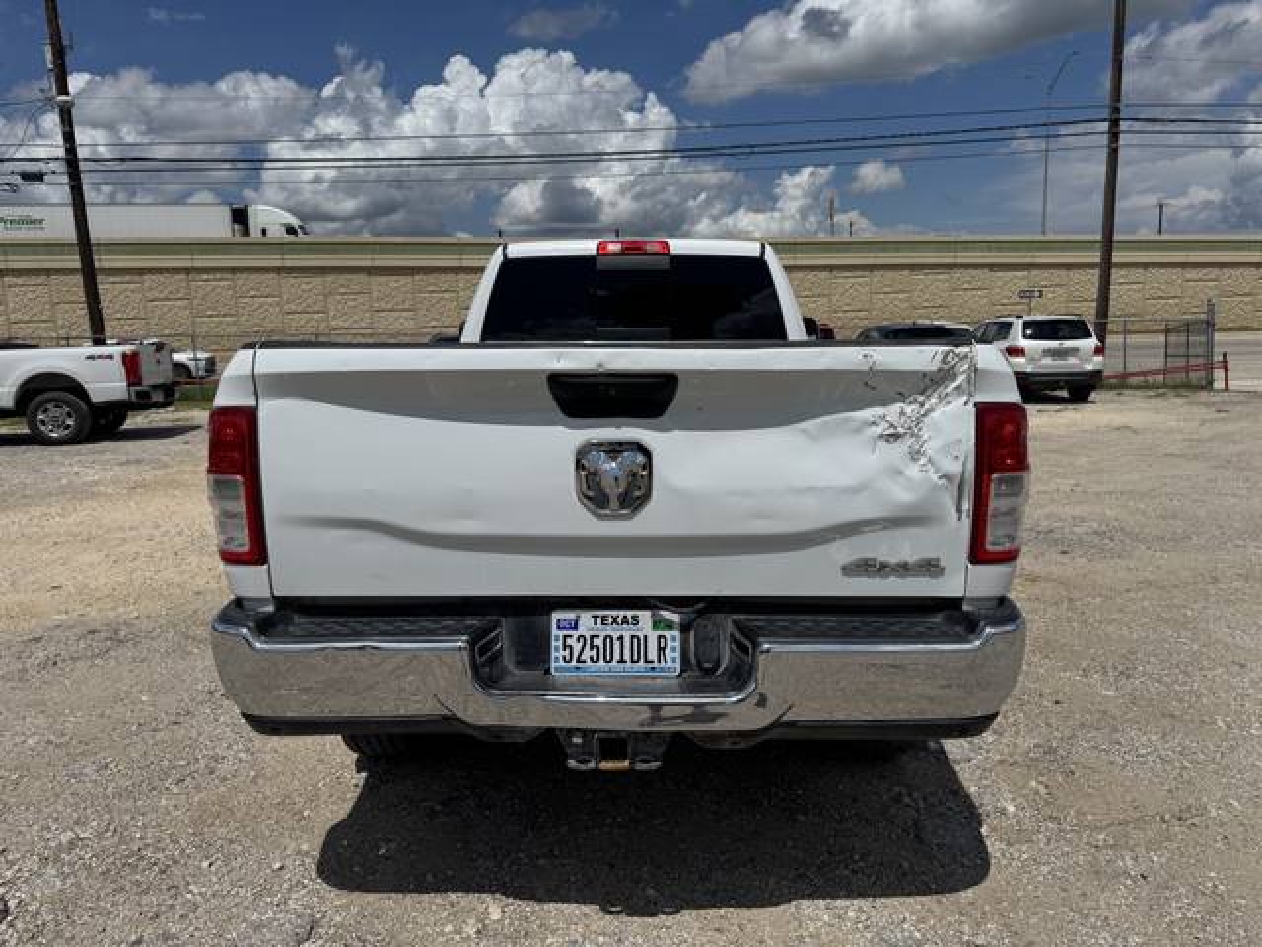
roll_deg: +2.0
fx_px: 875
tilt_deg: -11.3
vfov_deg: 56.8
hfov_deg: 71.6
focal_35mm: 24
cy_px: 474
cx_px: 631
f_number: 1.78
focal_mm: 6.76
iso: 64
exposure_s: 1/12346
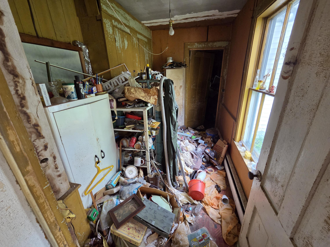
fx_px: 124
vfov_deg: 89.9
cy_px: 124
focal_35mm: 13
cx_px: 165
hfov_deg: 106.2
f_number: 2.2
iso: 250
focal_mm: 2.2
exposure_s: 1/60
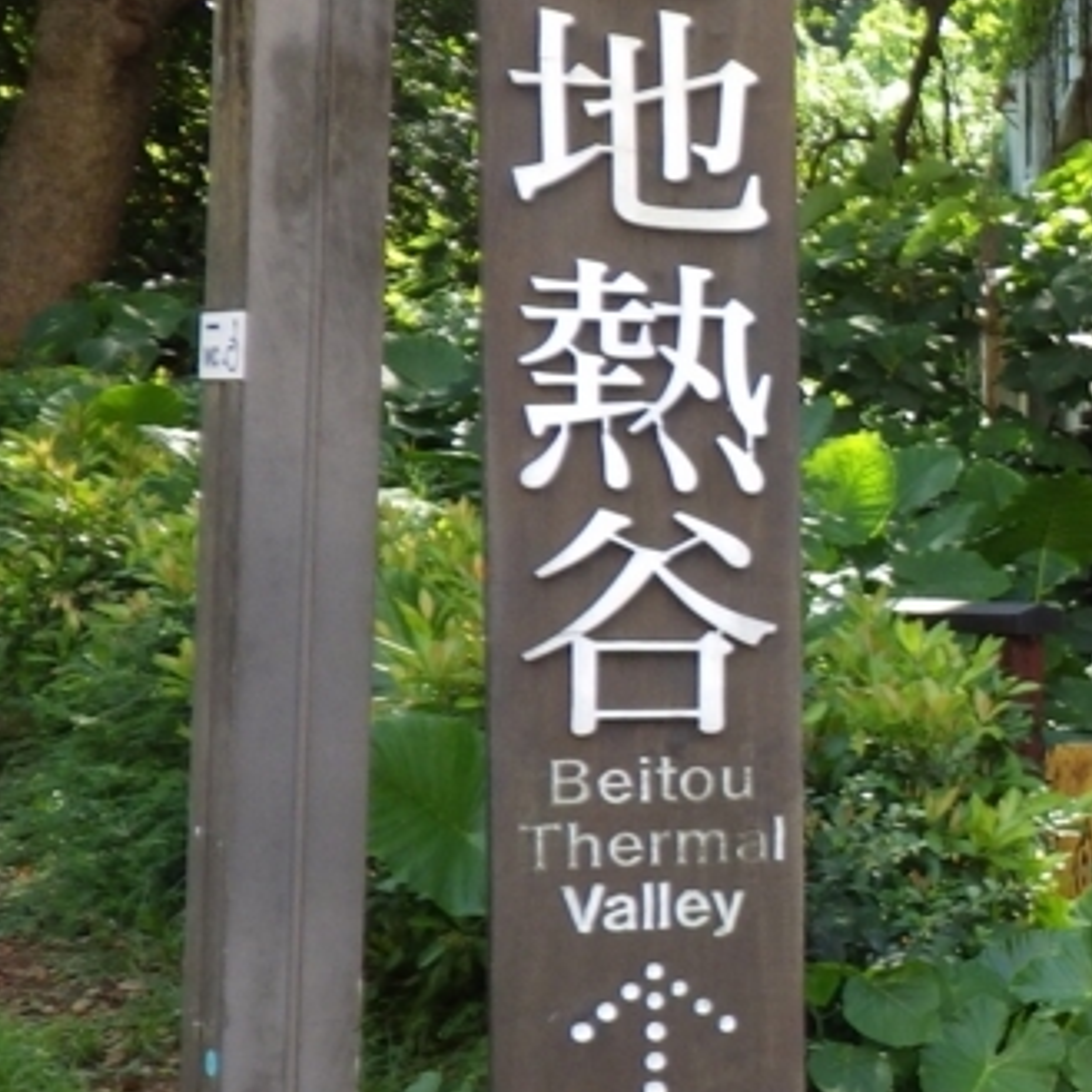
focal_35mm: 77
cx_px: 1650
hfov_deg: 19.5
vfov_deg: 22.5
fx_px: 2748
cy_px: 631
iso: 125
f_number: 3.5
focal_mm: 5
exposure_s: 1/125
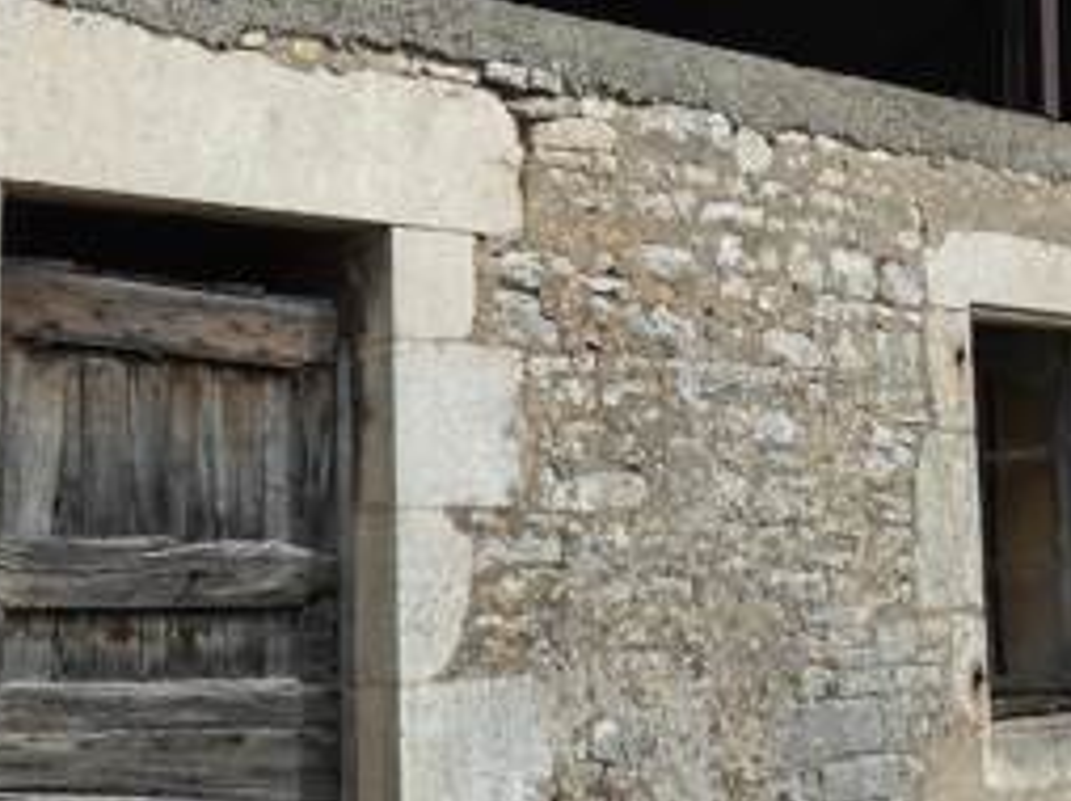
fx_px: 1947
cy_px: 249
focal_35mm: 63
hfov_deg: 30.6
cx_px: 675
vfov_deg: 23.1
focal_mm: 3.6
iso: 80
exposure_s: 1/800
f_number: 2.8
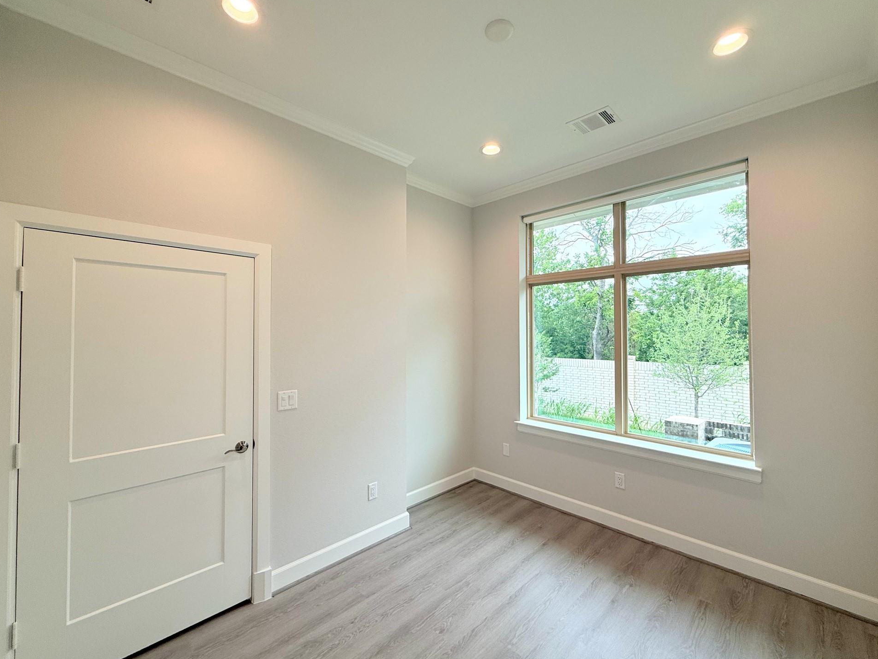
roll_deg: +0.1
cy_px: 325
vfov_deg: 81.8
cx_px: 457
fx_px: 381
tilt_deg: +2.2
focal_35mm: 15
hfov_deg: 98.1
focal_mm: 2.22
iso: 64
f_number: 2.2
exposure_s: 1/137
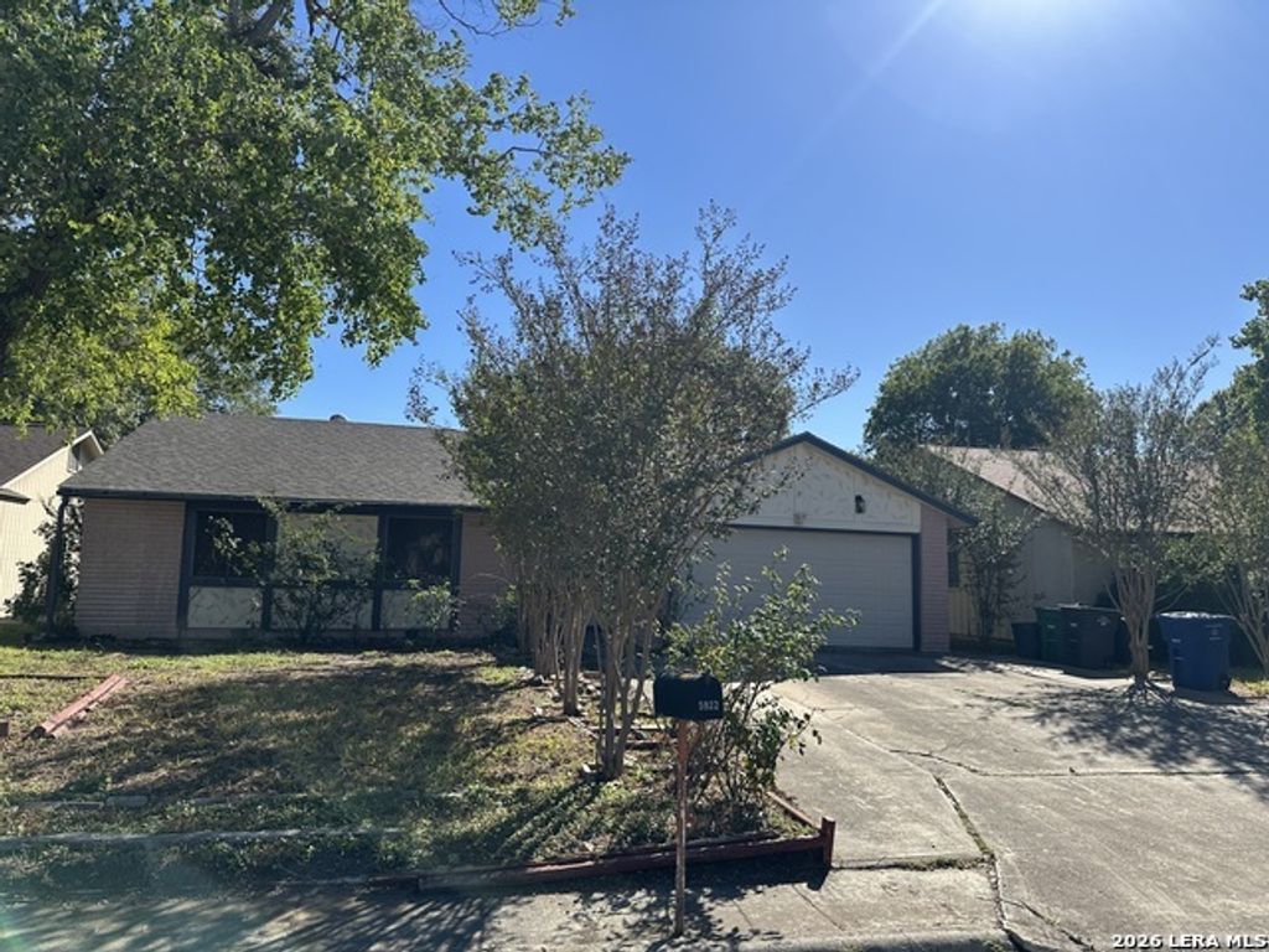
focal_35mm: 24
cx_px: 634
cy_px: 476
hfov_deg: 71.6
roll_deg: -2.2
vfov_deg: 56.8
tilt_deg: +7.8
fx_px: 880
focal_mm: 6.86
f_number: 1.78
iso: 80
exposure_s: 1/4545
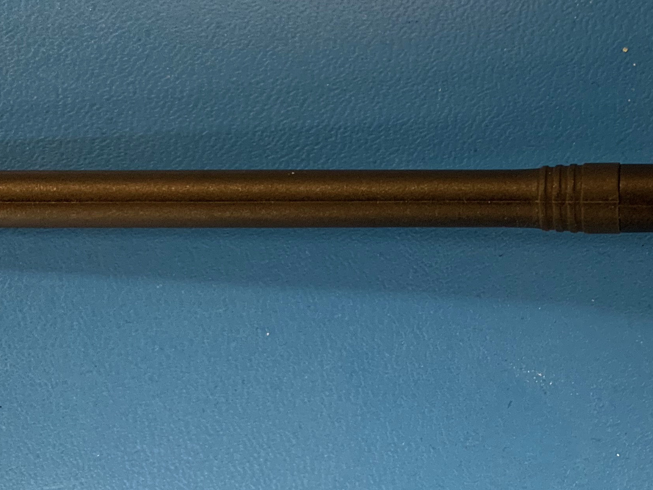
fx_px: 1188
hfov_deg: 28.9
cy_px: 247
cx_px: 642
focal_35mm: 63
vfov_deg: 23.3
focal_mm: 4.25
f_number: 1.8
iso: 320
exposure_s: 1/60
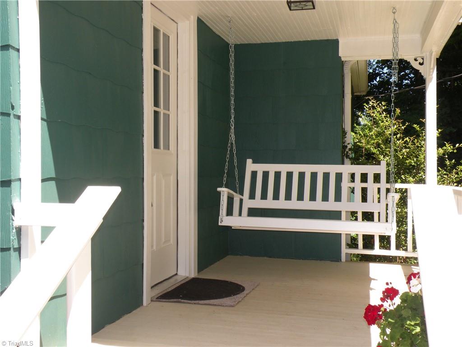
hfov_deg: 44.8
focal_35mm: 42
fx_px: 561
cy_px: 174
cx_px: 231
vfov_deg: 34.3
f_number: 5
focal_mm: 7.4
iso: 94
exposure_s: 1/205
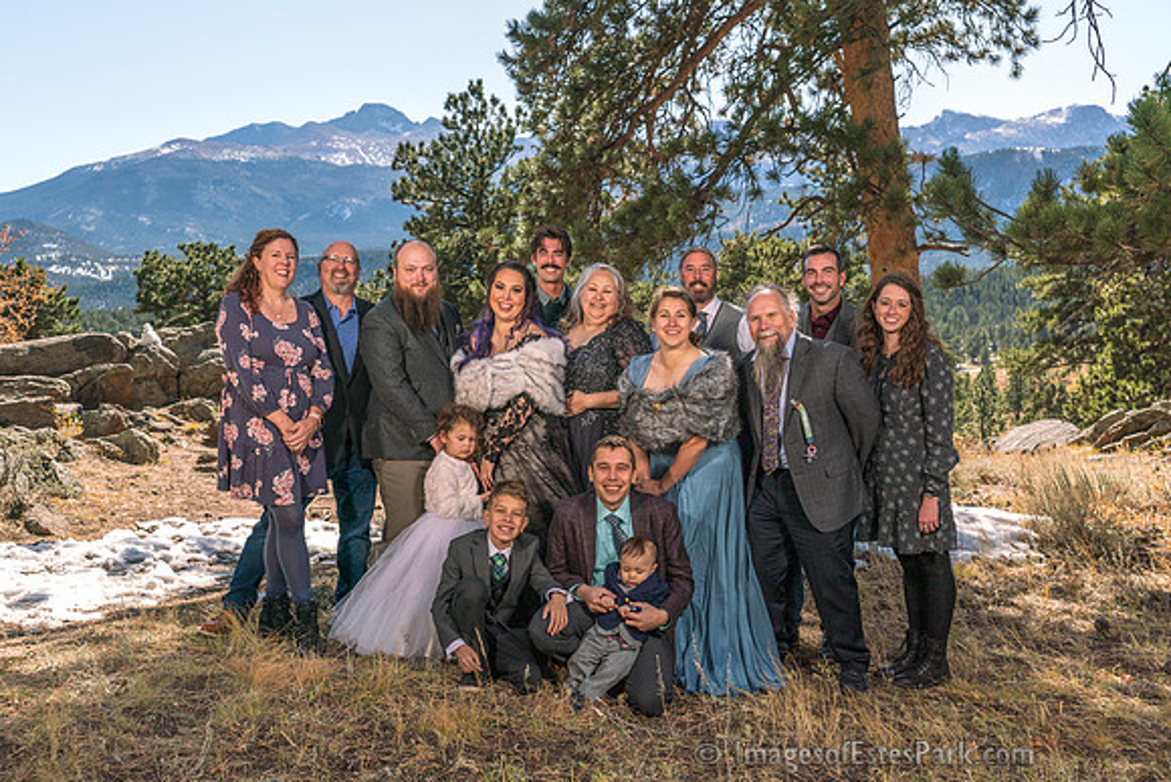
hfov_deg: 54.4
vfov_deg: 37.9
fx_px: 1139
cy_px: 391
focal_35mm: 35
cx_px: 586
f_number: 5
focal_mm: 35
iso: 250
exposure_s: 1/2000
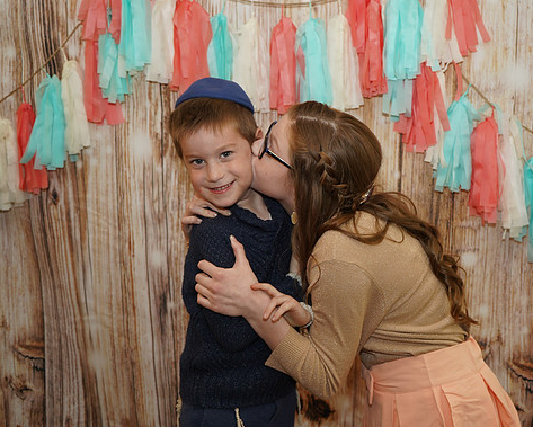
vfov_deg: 32.8
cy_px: 217
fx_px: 726
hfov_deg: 40.1
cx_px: 323
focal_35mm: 46
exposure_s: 1/100
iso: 250
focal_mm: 40
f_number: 5
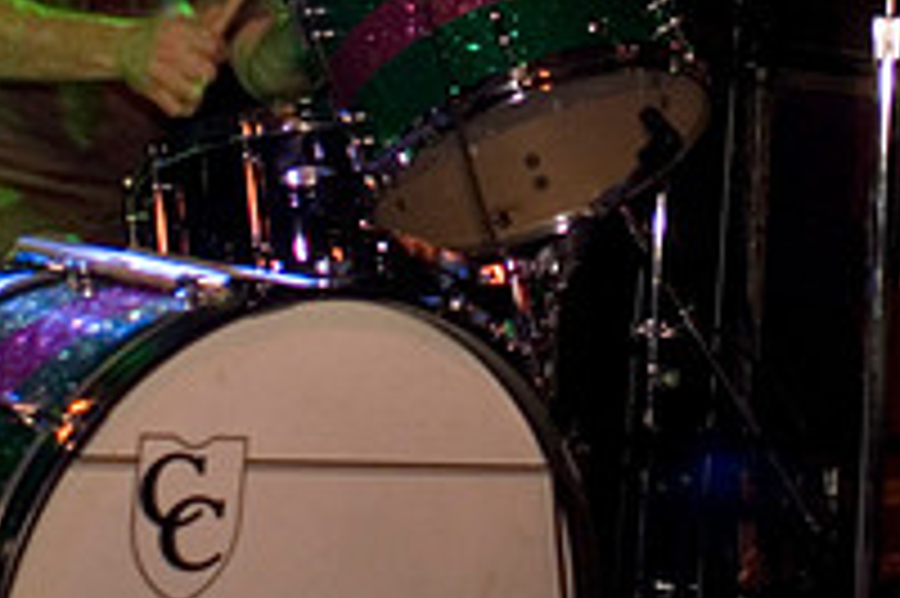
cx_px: 598
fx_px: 2173
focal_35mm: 87
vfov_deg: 15.2
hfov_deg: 23.3
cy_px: -72
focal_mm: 20
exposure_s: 1/40
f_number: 2.8
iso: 800
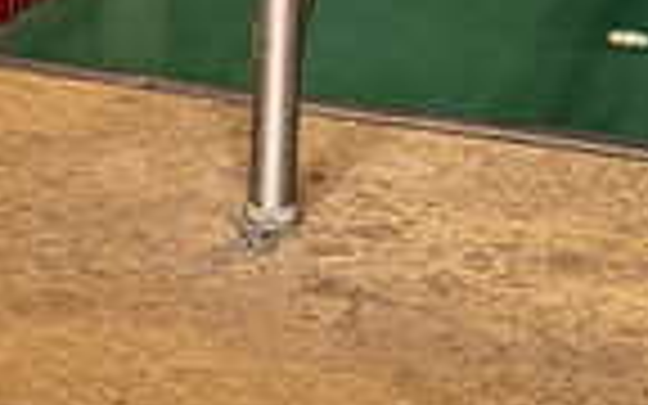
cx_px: 274
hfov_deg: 12.0
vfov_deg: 7.1
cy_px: -513
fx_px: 3091
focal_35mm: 175
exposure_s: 1/400
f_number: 6.3
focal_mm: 55
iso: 1000
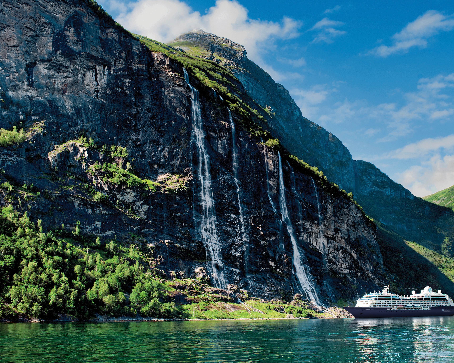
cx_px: 274
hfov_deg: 45.5
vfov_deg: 37.3
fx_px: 537
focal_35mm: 40
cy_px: 181
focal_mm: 35
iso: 500
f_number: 8
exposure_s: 1/400
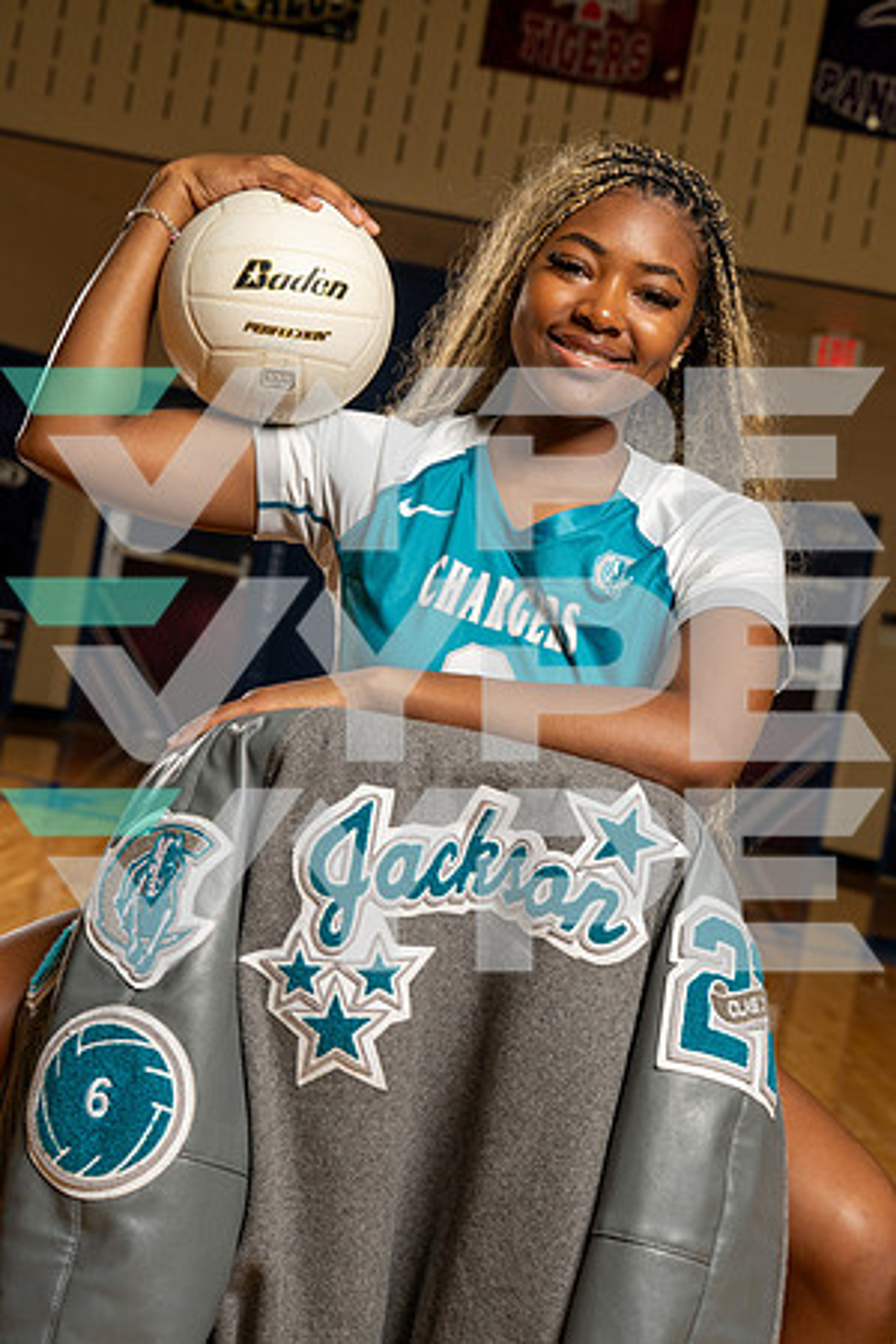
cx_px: 448
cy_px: 672
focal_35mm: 52
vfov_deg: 38.2
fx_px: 1941
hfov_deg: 26.0
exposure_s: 1/250
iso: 500
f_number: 5.6
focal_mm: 52
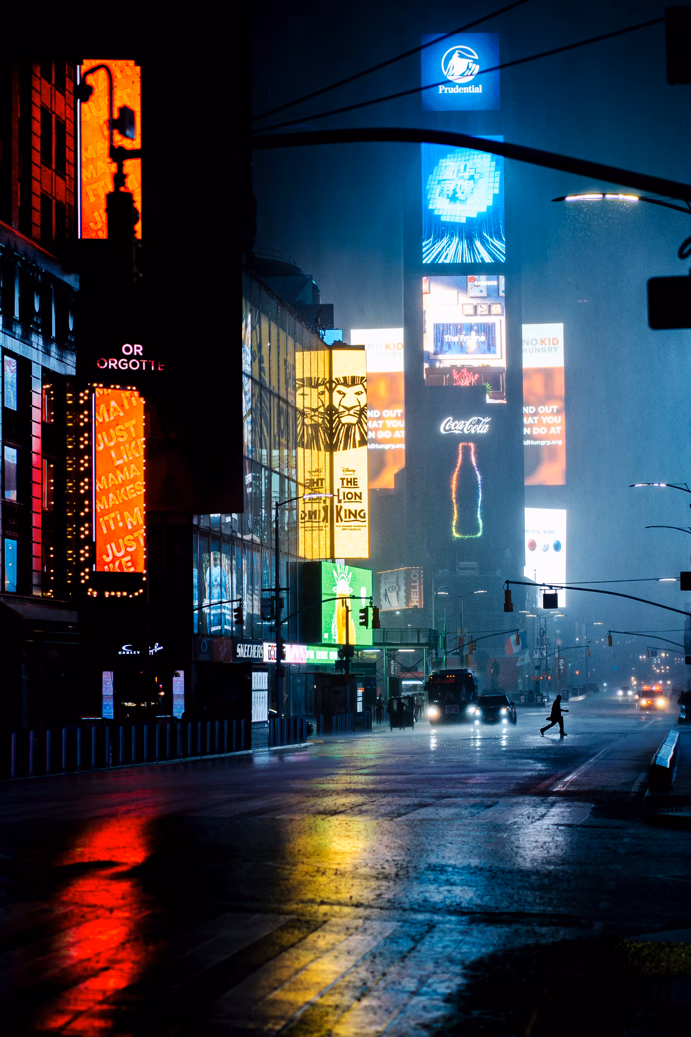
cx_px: 346
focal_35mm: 82
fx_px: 2361
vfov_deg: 24.8
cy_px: 518
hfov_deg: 16.7
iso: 100
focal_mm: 55
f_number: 1.8
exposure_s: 1/500
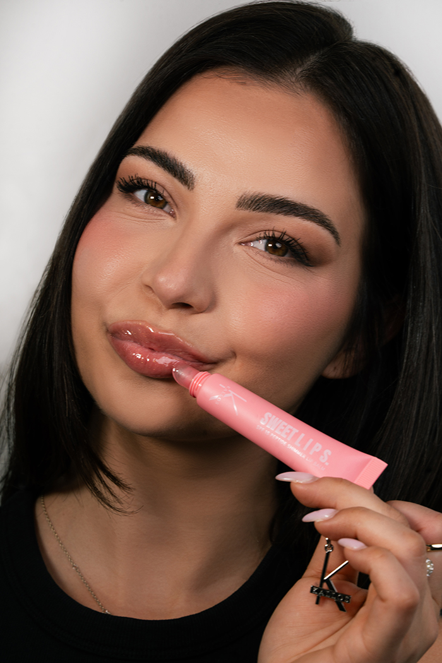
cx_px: 221
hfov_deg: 7.6
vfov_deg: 11.4
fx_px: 3315
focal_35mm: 180
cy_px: 332
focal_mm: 180
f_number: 13
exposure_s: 1/100
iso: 320
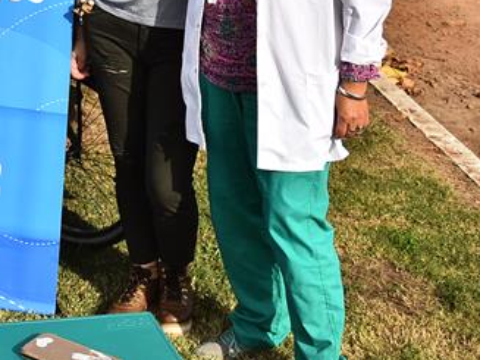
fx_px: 1125
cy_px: -27
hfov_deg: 22.9
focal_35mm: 81
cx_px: -23
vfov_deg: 17.6
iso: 100
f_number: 5
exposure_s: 1/640
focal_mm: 23
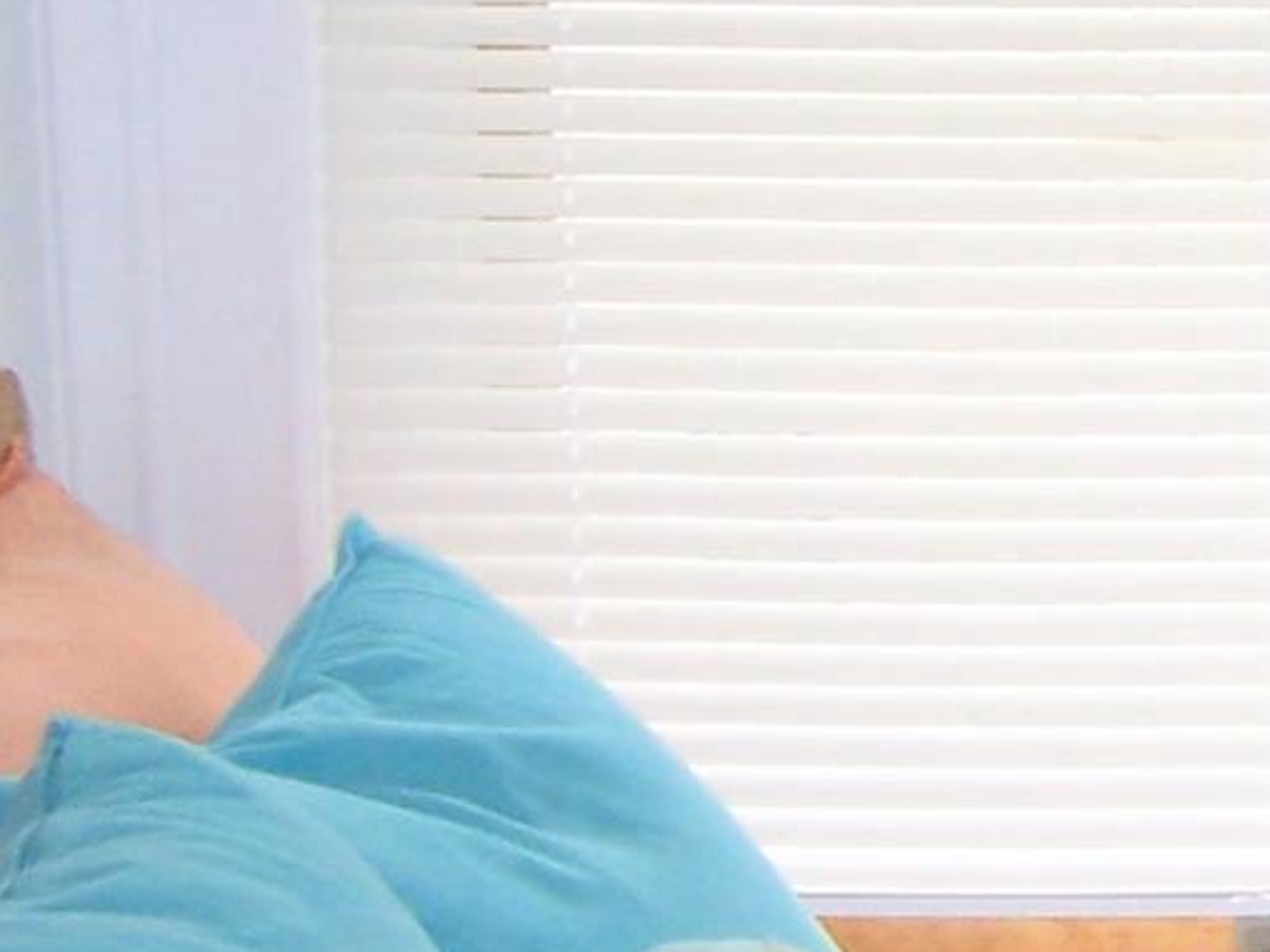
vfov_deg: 9.7
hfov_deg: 12.1
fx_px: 5613
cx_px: 2116
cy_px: 105
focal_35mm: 153
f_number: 2.8
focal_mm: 6.3
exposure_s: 1/125
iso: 80
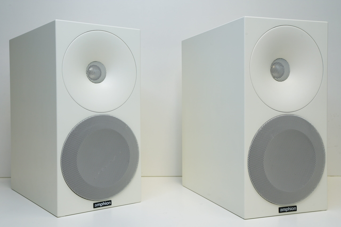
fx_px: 398
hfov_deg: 46.4
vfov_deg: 31.9
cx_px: 170
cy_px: 114
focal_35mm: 42
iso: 250
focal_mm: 42
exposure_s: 1/15
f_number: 11
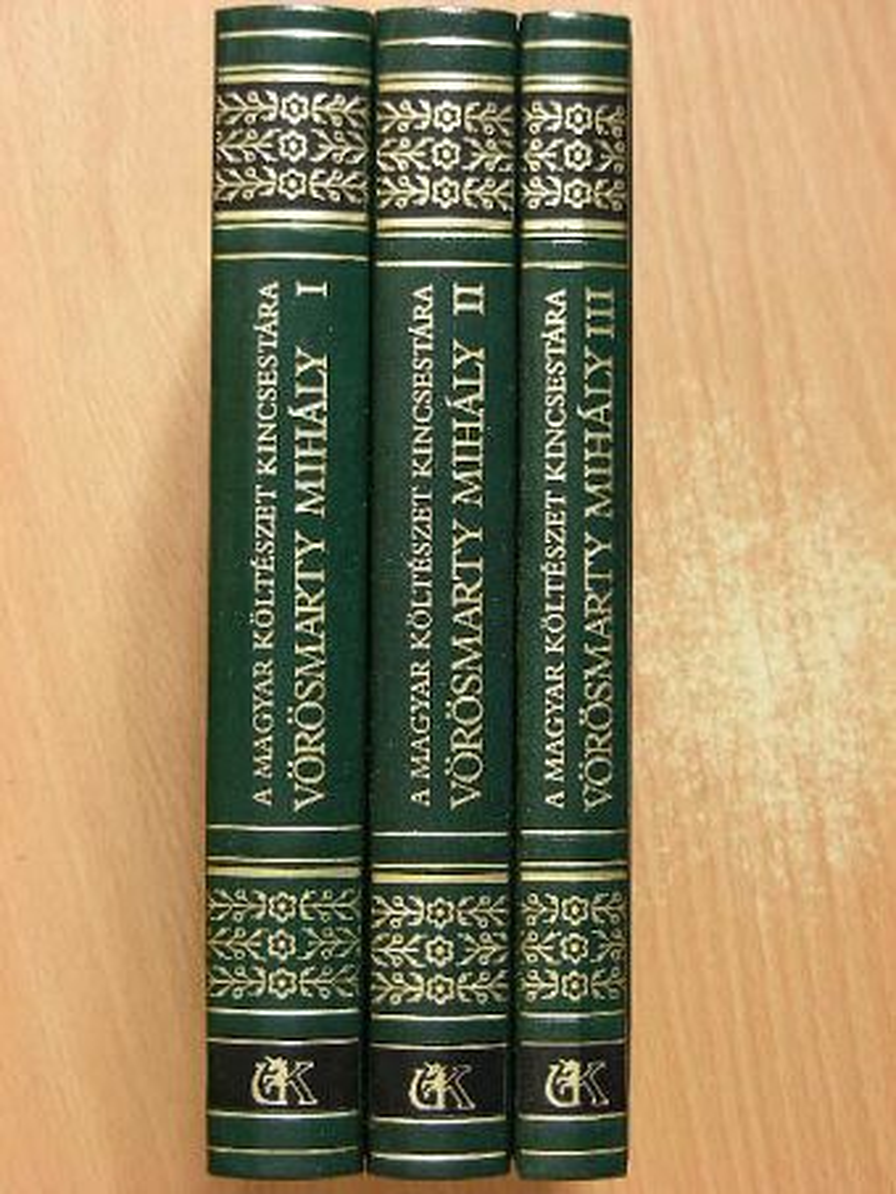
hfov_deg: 21.0
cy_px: 597
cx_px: 448
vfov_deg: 27.8
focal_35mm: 70
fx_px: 2415
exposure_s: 1/15
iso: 100
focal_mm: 11.7
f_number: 3.5
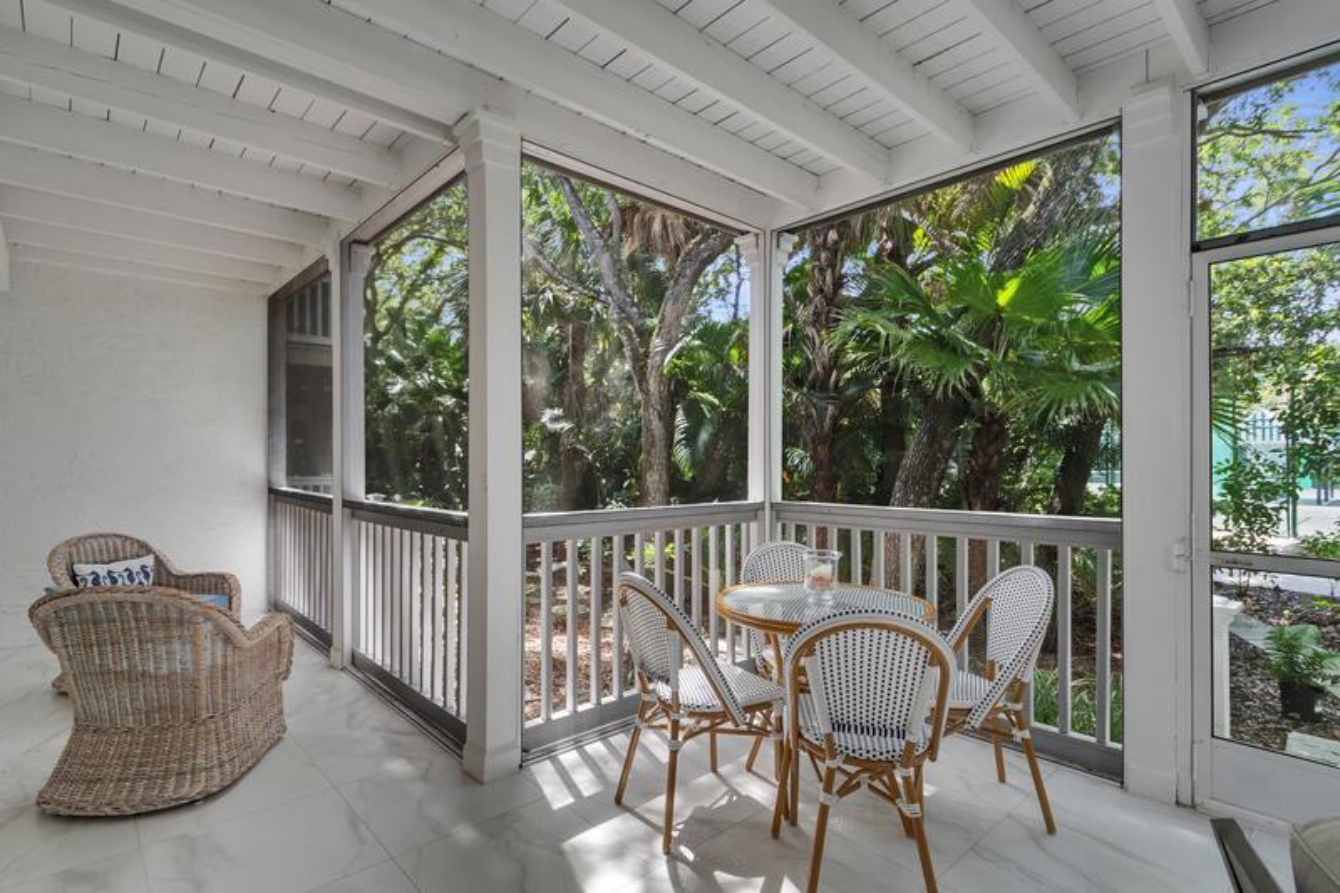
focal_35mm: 17
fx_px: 642
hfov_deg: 92.5
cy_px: 446
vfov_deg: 69.6
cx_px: 670
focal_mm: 11.5
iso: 320
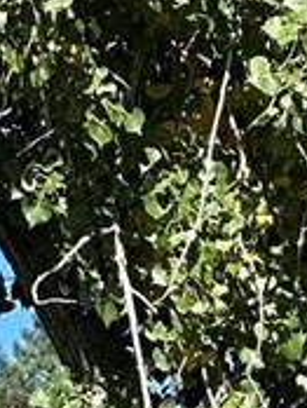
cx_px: 977
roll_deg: +2.4
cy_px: 1306
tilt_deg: -0.6
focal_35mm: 530
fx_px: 6252
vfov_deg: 3.6
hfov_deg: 2.8
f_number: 2.8
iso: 32
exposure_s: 1/349
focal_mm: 9
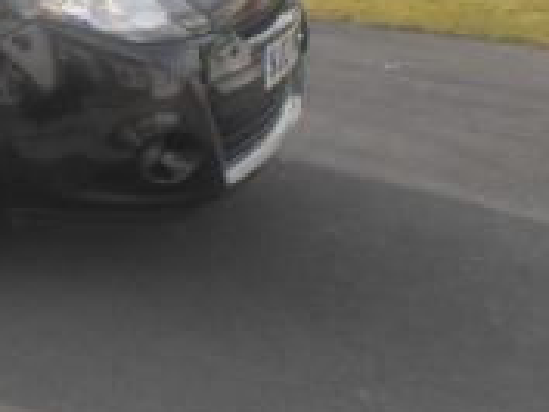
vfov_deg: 18.6
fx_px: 1238
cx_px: -186
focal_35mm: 78
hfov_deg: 22.2
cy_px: 34
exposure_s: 1/558
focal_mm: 4.8
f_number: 2.9
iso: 80
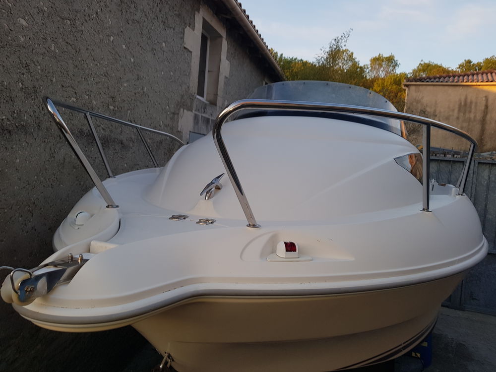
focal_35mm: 26
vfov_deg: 53.1
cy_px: 186
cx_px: 248
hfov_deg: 67.3
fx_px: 373
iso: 40
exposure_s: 1/225
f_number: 1.7
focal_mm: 4.3
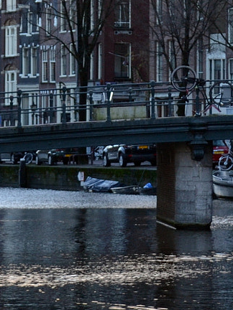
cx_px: 185
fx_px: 2683
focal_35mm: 299
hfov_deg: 5.0
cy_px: 59
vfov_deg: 6.6
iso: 180
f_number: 5.6
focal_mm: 56
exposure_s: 1/125
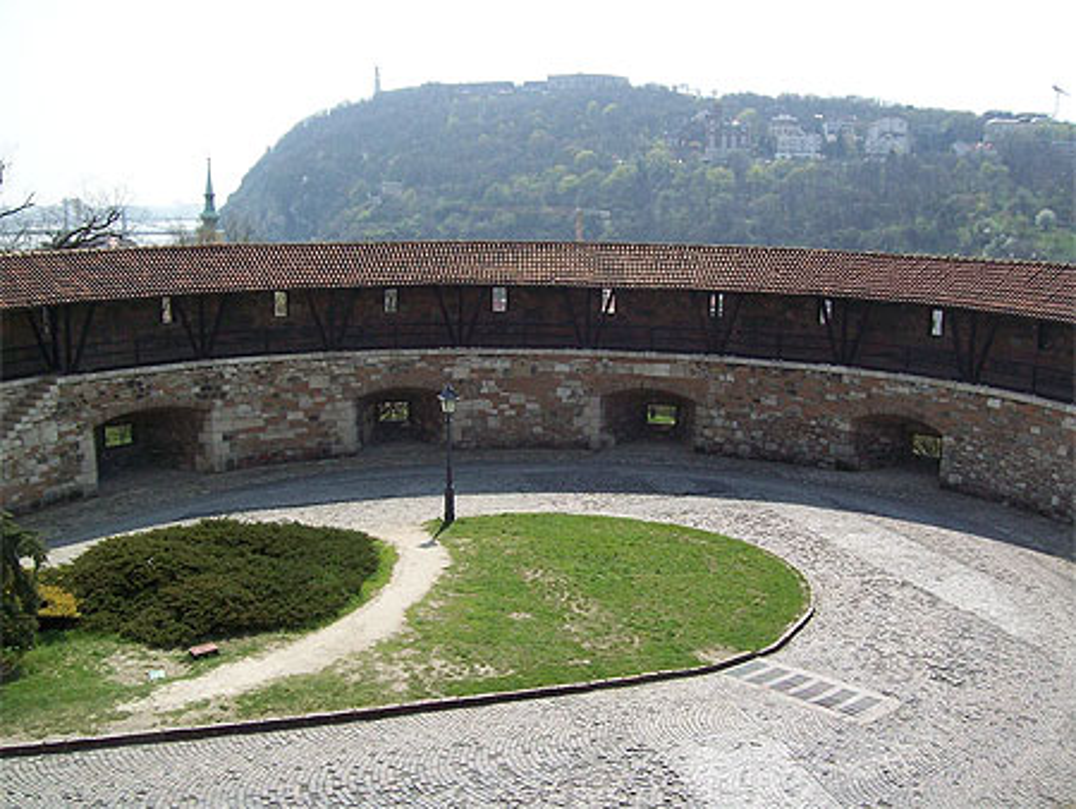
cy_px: 404
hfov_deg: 51.3
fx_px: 1120
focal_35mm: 36
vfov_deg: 39.7
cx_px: 538
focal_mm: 6
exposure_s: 1/430
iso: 80
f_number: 4.8
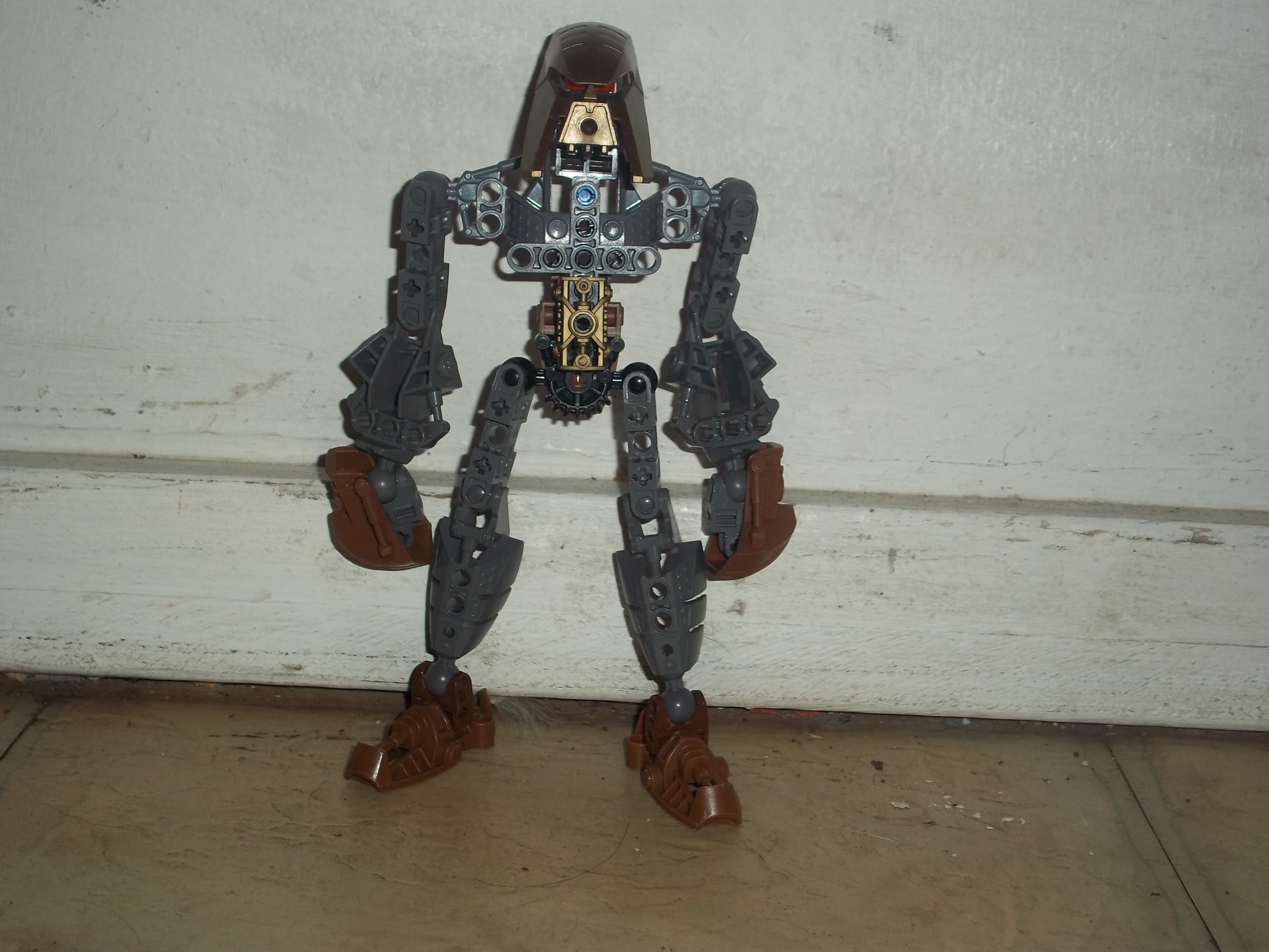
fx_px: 1686
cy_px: 476
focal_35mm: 46
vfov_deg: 31.5
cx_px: 634
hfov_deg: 41.2
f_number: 3.5
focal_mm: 8.2
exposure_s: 1/80
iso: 80
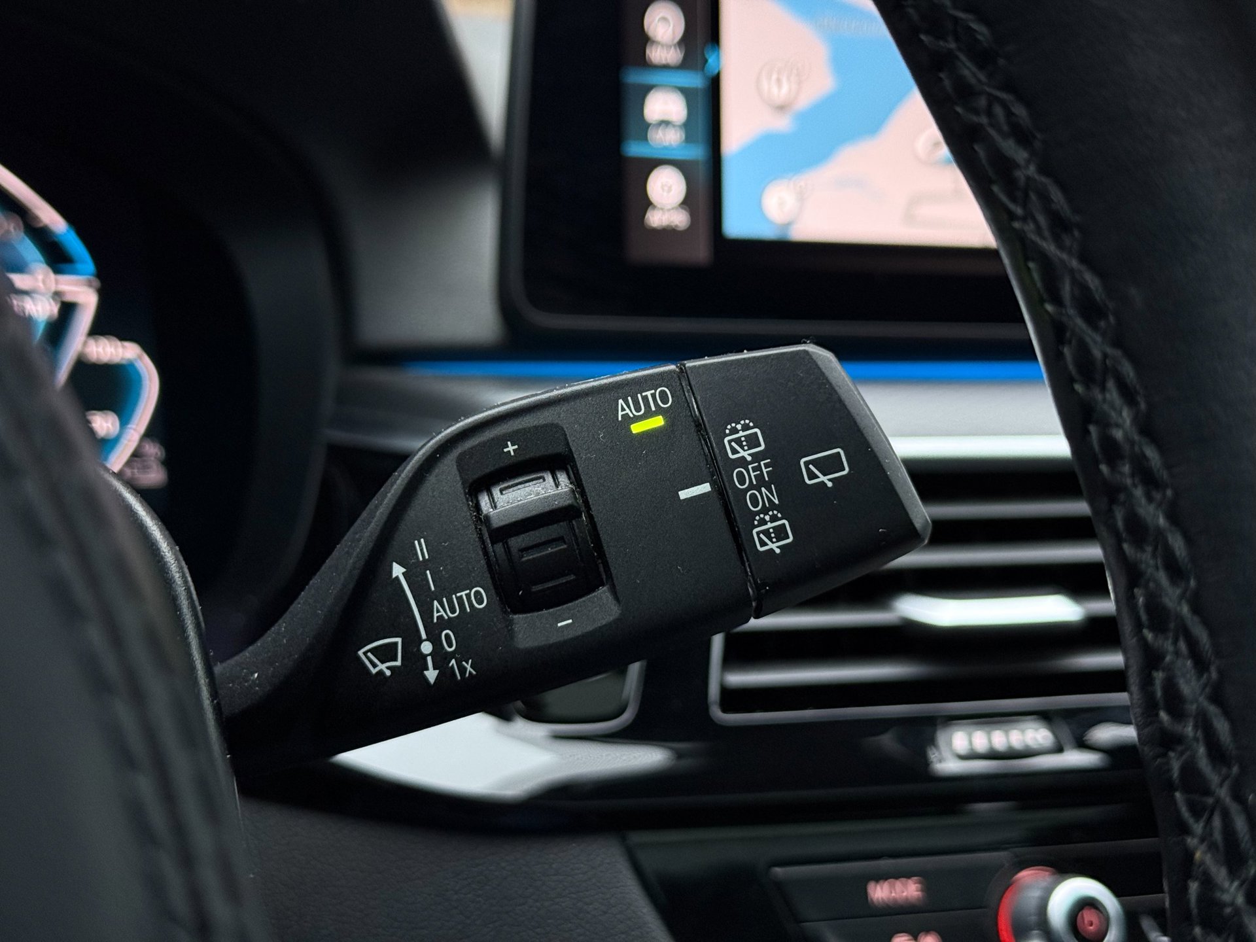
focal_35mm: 48
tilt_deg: -10.6
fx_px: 1742
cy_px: 471
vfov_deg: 30.3
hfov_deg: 39.7
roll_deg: -3.0
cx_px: 628
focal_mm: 6.76
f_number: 1.78
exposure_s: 1/37
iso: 400
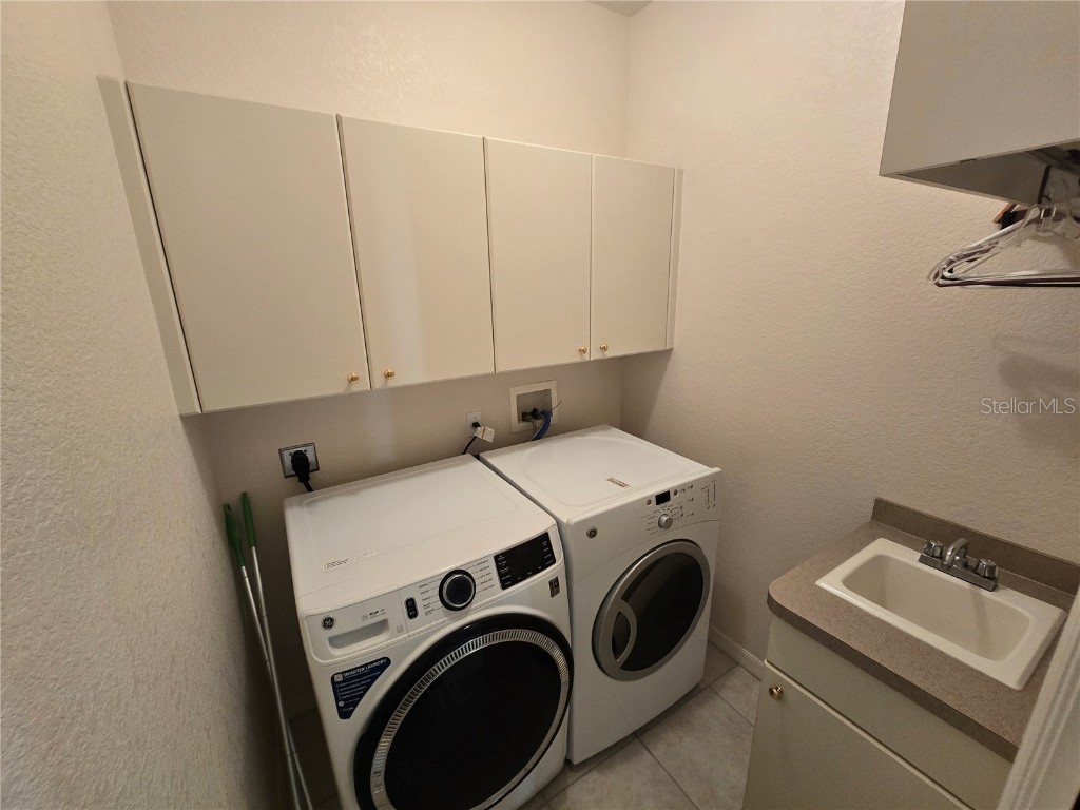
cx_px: 540
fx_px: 406
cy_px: 405
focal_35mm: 13
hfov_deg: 106.2
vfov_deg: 89.9
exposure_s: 1/60
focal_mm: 2.2
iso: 250
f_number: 2.2
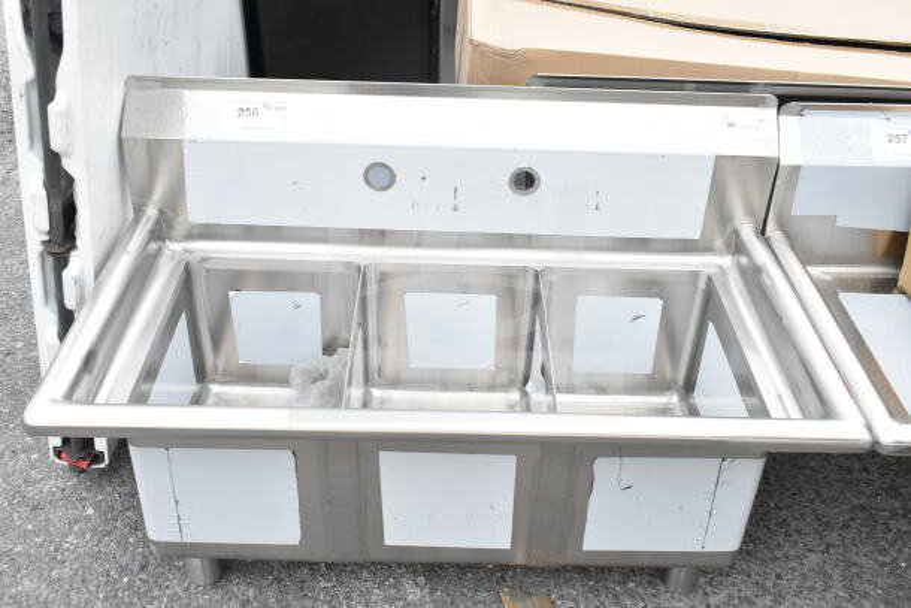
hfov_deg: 53.1
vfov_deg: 36.9
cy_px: 304
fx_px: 911
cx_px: 456
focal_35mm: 36
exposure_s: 1/250
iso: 1600
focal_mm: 24
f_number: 8
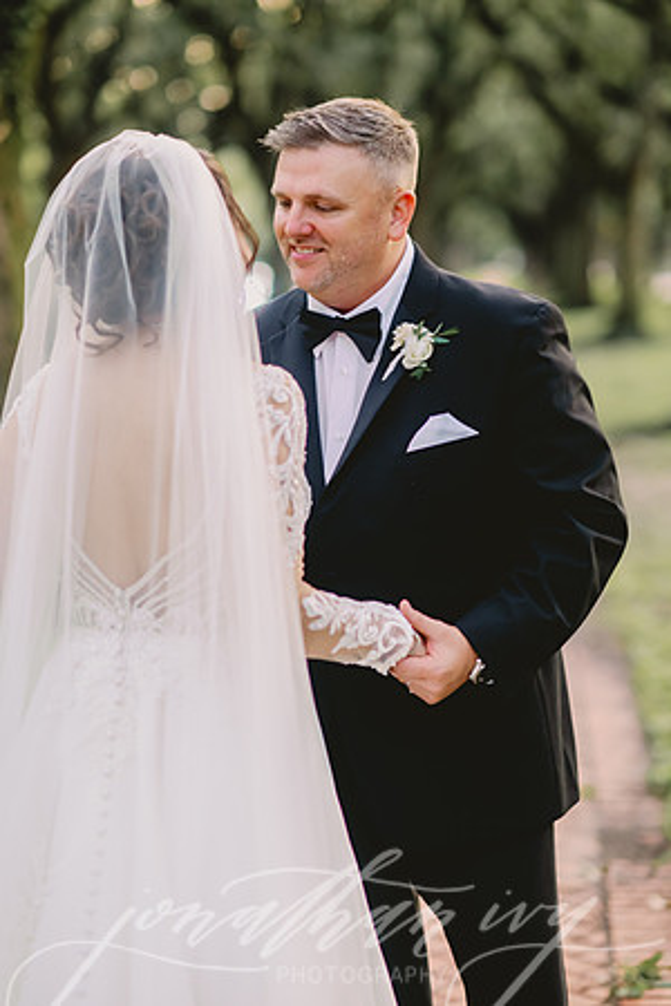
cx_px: 336
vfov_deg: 23.9
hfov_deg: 16.1
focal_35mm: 85
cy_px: 503
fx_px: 2376
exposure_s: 1/400
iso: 1250
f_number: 2
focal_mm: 85
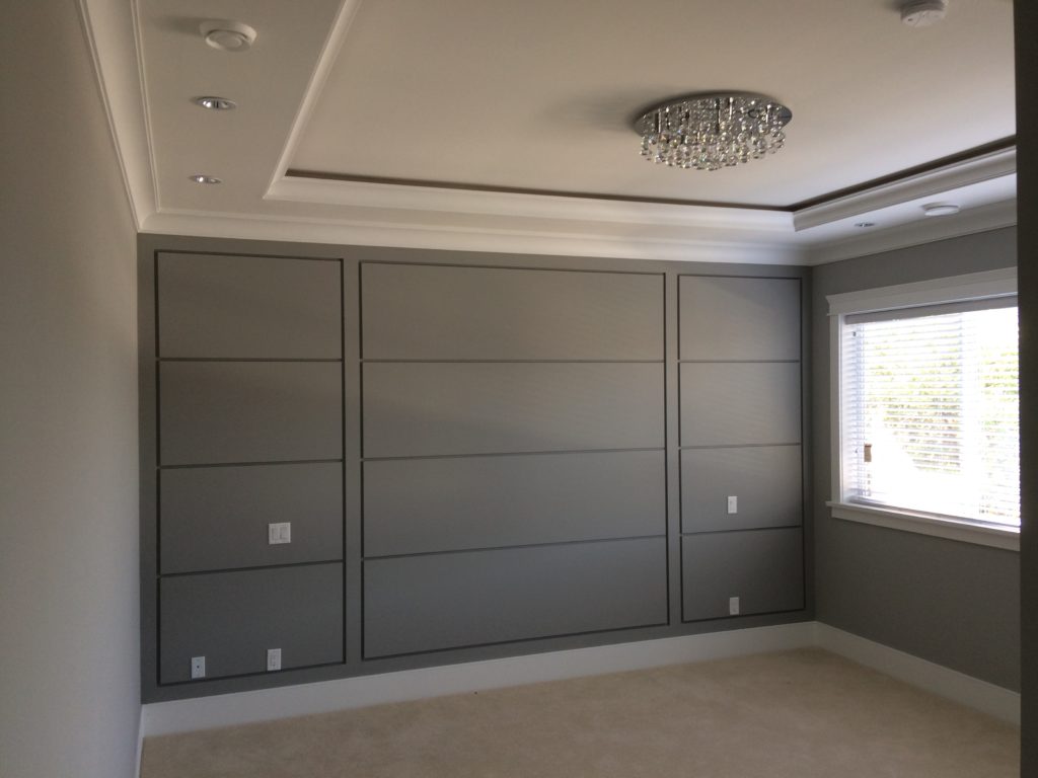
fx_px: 870
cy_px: 389
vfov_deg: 48.2
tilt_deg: -0.4
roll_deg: +0.0
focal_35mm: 29
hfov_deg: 61.7
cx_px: 519
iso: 32
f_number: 2.2
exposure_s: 1/40
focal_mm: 4.15
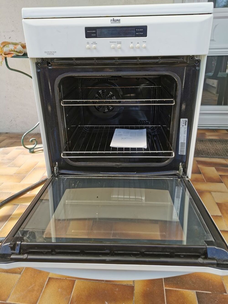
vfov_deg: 65.3
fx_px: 237
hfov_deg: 51.4
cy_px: 152
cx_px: 114
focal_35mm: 27
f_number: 1.8
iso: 50
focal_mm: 5.58
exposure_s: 1/1060
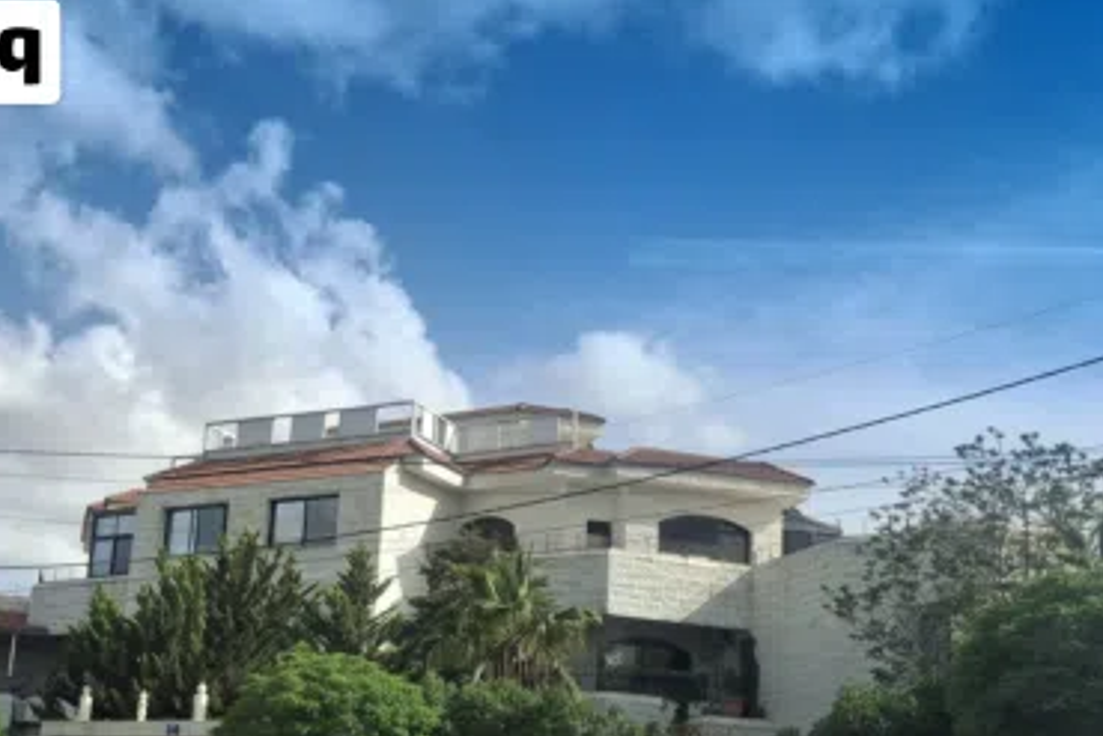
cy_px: 533
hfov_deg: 43.6
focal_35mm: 45
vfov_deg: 29.5
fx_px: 1379
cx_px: 510
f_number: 1.8
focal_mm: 4.69
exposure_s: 1/697
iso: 25
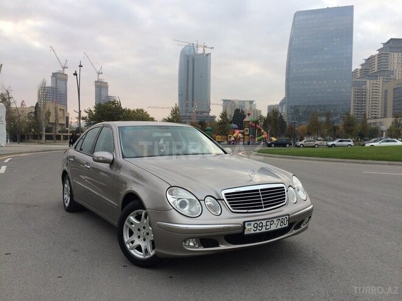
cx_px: 201
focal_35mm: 29
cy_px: 150
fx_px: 337
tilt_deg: -3.1
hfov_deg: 61.7
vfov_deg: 48.2
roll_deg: -1.1
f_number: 2.2
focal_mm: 4.15
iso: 32
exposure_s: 1/125
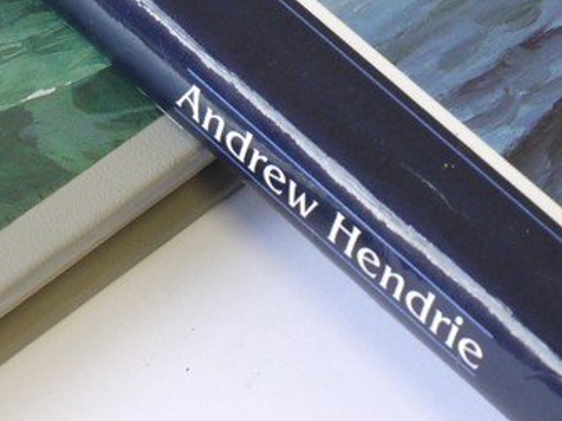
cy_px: -312
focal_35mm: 215
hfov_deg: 9.1
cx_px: -141
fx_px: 3489
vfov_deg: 6.8
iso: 400
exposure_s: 1/30
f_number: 7.1
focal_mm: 30
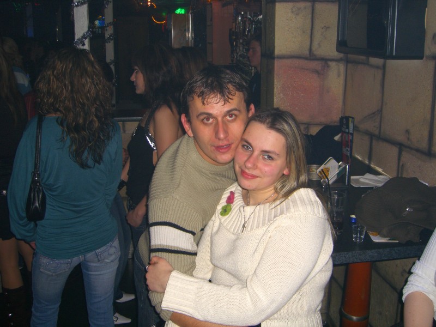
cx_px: 218
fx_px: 479
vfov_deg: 37.7
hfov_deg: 49.0
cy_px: 164
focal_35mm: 38
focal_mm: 7.9
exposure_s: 1/60
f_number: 2.8
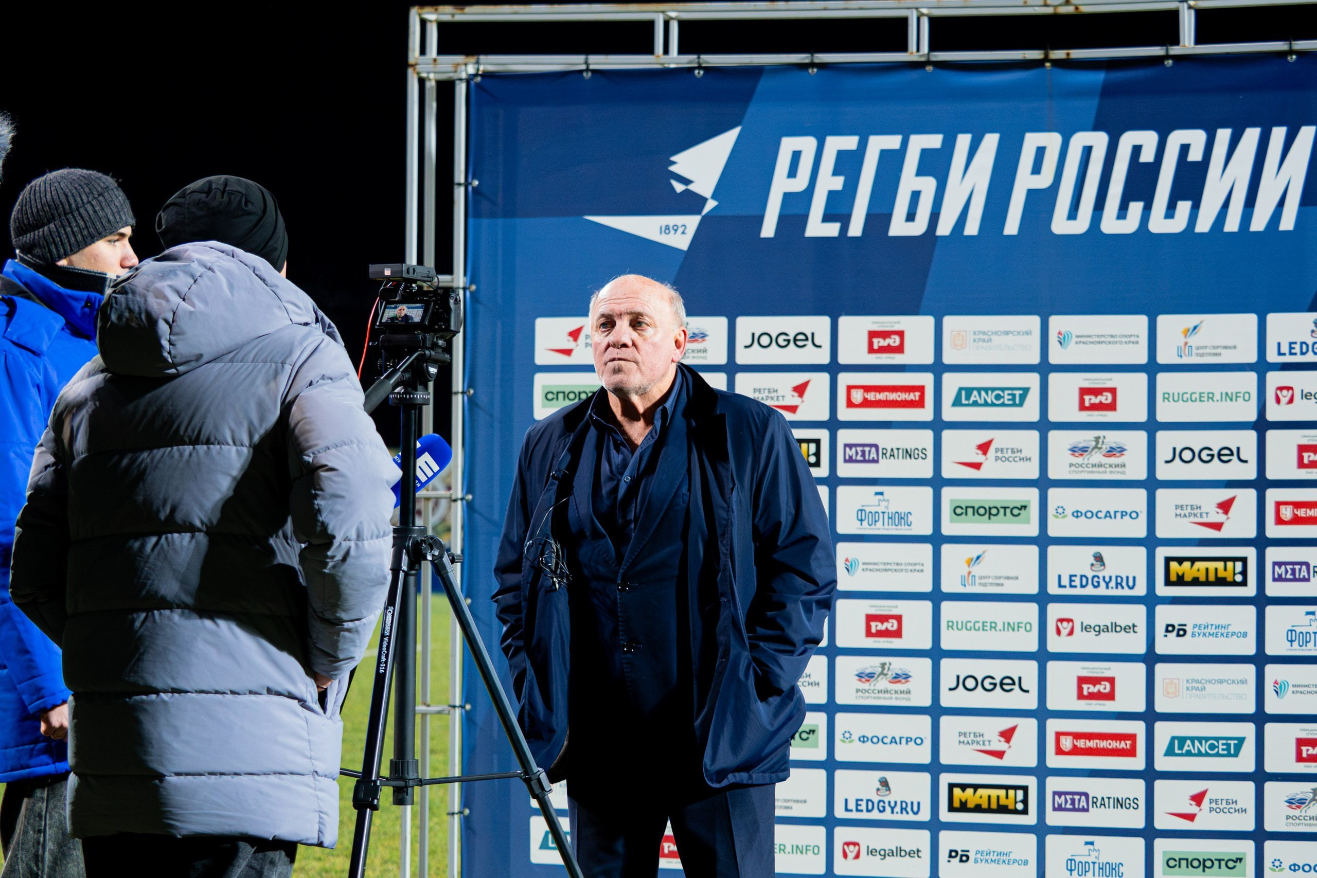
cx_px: 658
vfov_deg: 13.7
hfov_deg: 20.4
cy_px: 439
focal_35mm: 100
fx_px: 3653
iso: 2500
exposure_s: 1/640
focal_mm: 48
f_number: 2.8
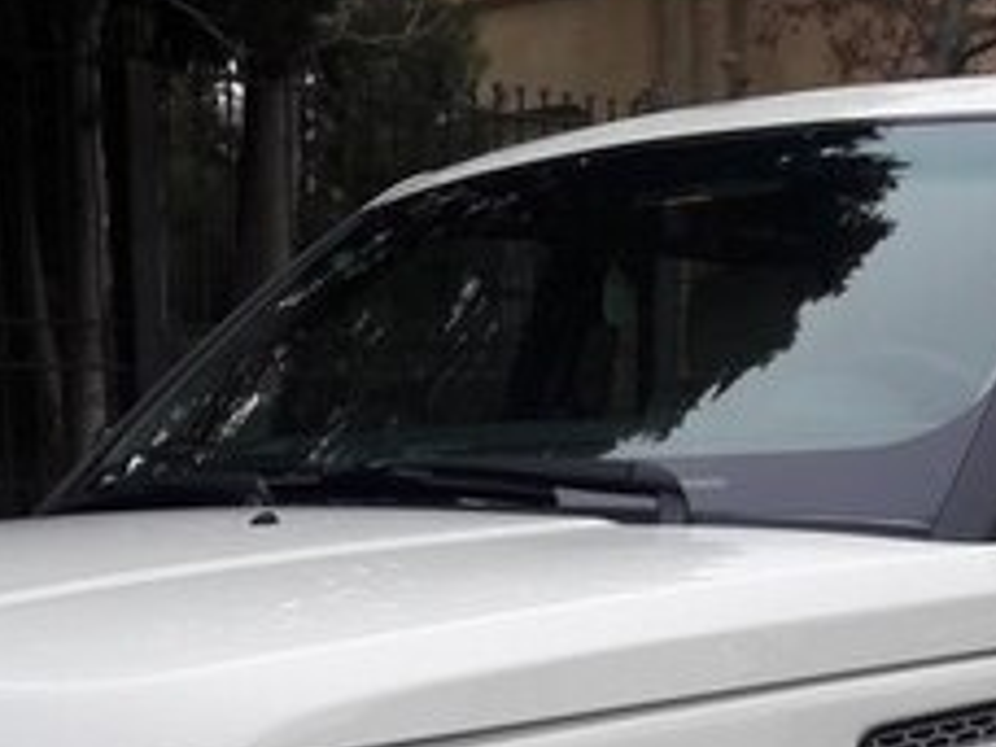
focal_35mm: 81
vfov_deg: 17.0
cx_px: 441
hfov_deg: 24.1
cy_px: 1016
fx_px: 2331
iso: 40
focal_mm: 3.7
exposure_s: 1/180
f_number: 1.9
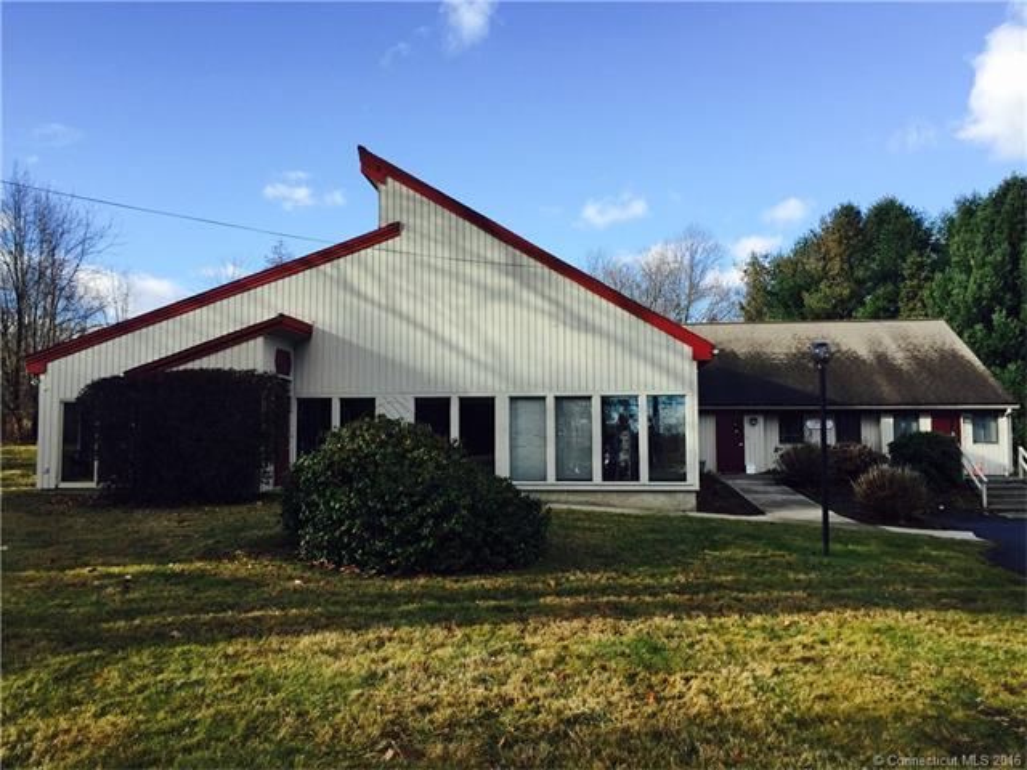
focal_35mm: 29
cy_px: 385
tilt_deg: +4.7
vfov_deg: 48.2
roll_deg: -0.1
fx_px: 860
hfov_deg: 61.7
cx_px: 514
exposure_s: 1/791
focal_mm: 4.15
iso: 32
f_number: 2.2
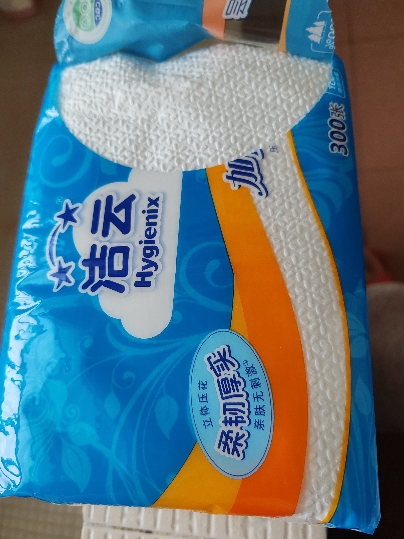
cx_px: 202
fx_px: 420
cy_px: 270
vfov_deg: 65.3
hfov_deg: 51.4
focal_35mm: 27
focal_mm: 6.12
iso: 400
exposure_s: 1/100
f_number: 1.9
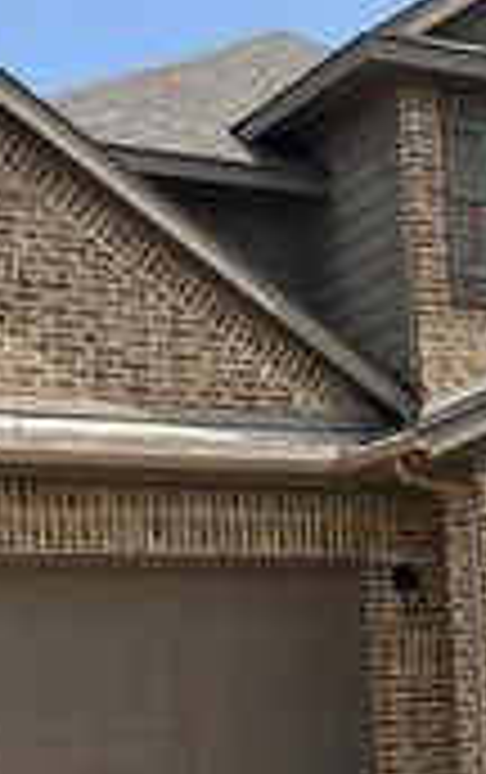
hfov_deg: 16.2
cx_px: 441
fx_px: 1690
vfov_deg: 25.5
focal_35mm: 80
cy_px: 583
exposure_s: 1/4016
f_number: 1.6
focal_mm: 5.1
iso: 50
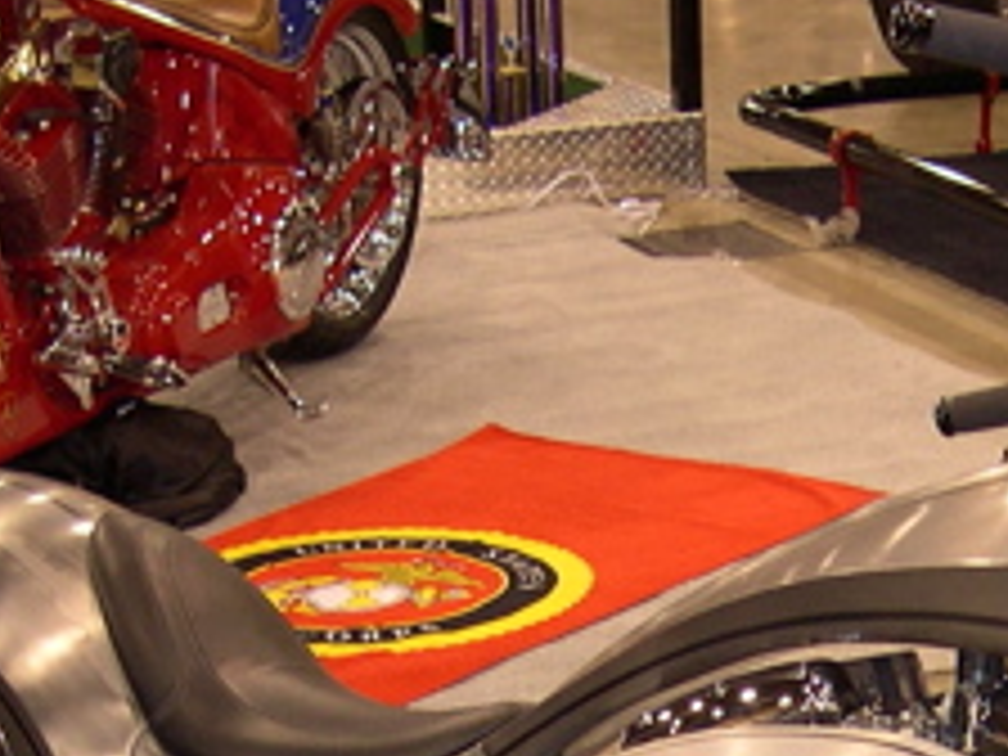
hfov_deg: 14.3
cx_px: 1035
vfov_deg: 10.6
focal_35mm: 136
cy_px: 1062
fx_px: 3960
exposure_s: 1/30
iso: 100
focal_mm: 8
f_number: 2.8
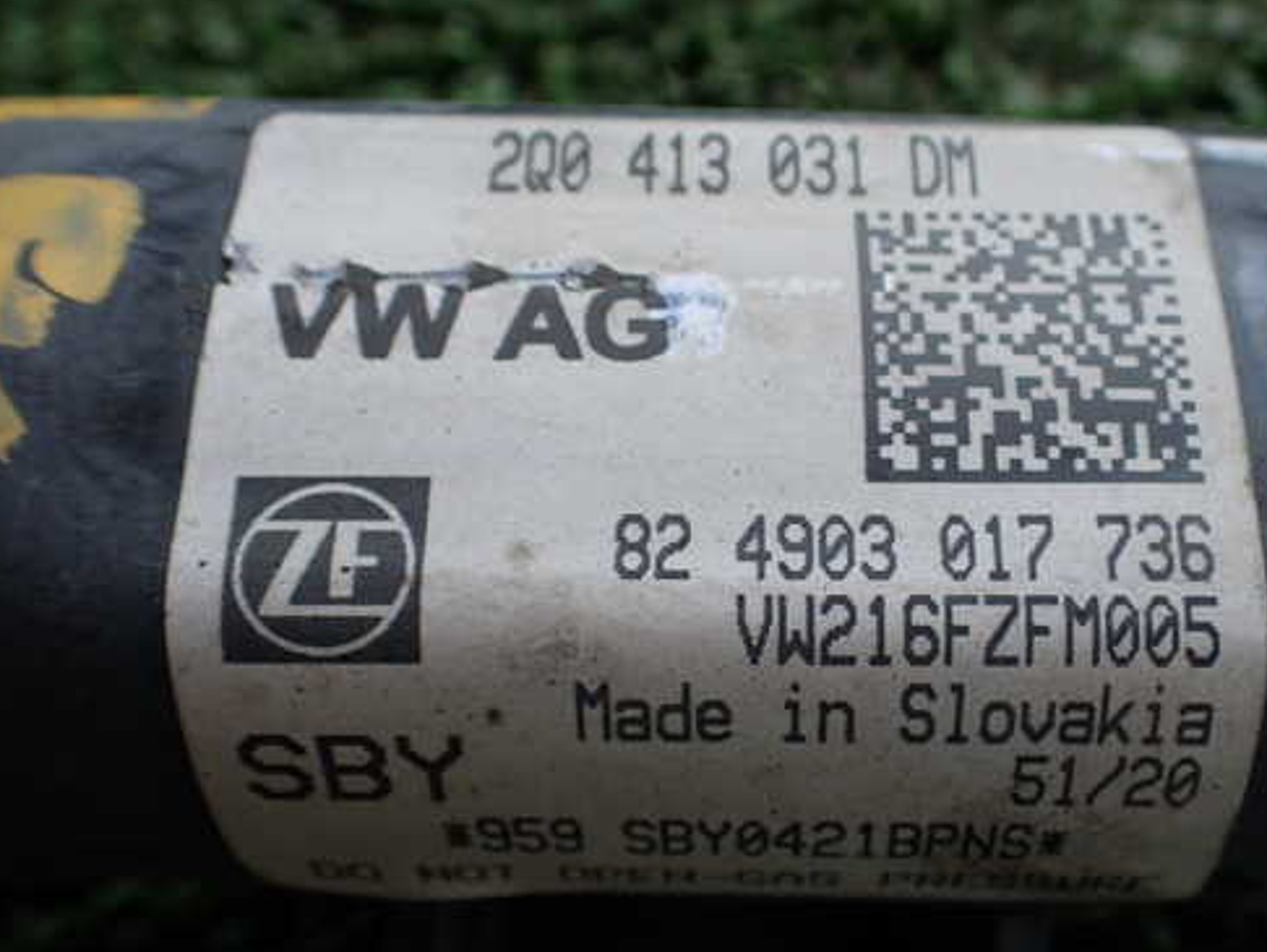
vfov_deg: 38.7
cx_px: 753
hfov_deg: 49.8
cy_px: 524
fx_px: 1355
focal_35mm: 37
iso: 125
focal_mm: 5.4
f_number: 2.3
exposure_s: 1/125
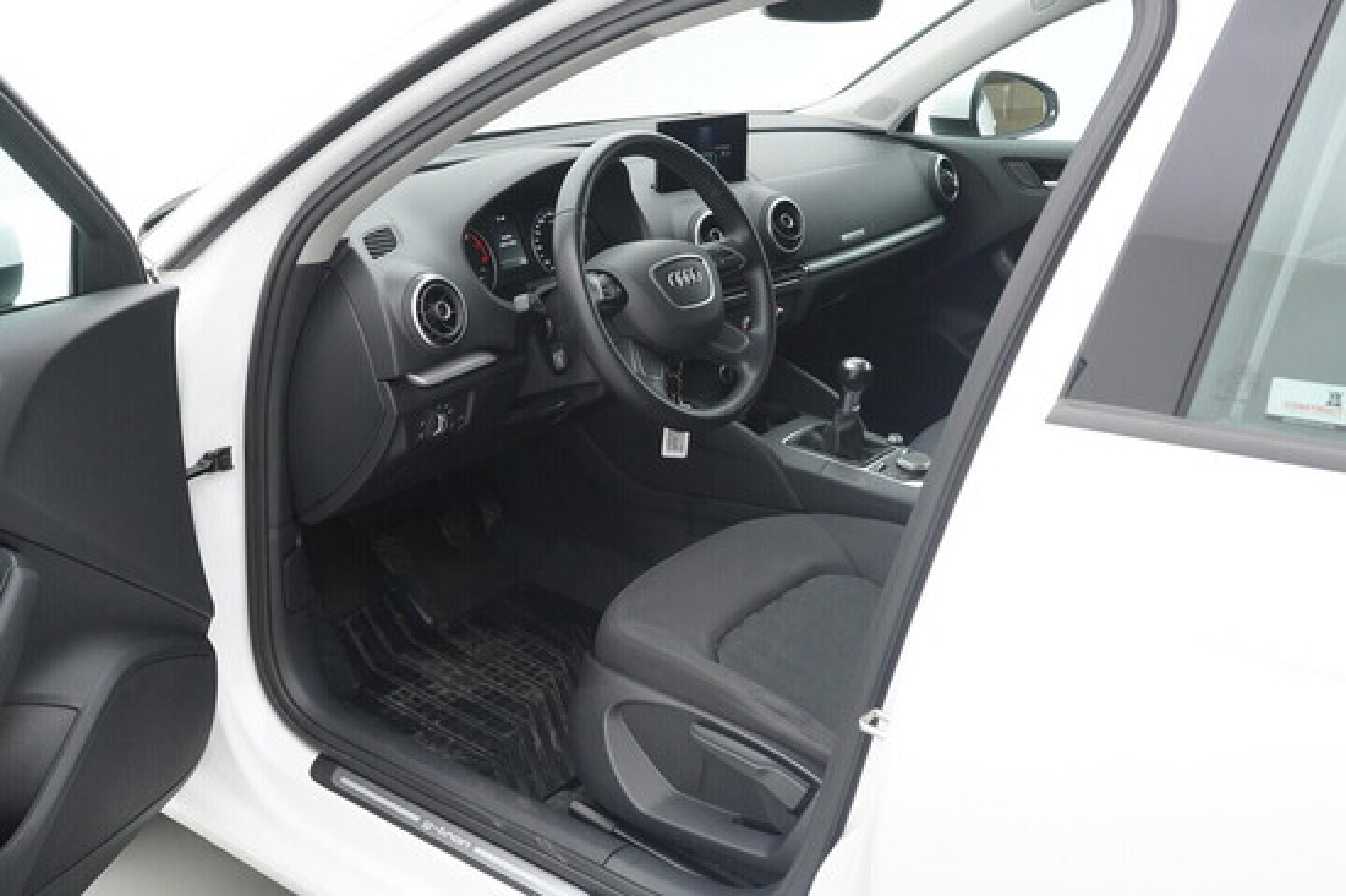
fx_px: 1345
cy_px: 448
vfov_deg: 36.8
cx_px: 673
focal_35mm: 36
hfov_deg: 53.2
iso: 2000
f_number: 5
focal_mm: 24
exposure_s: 1/250
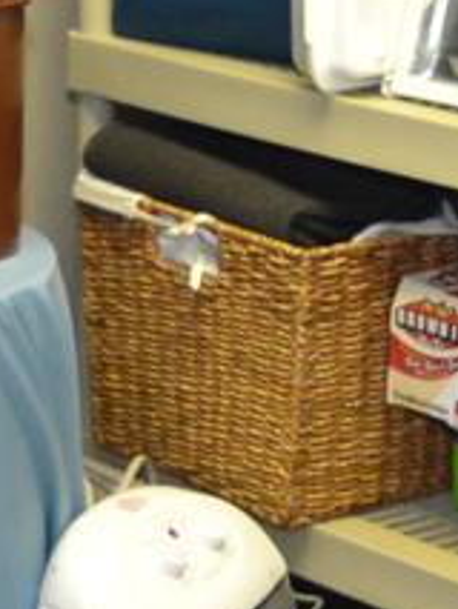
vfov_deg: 12.9
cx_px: 472
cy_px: 244
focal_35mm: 153
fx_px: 2690
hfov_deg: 9.7
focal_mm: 11
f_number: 2.8
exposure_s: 1/60
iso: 500
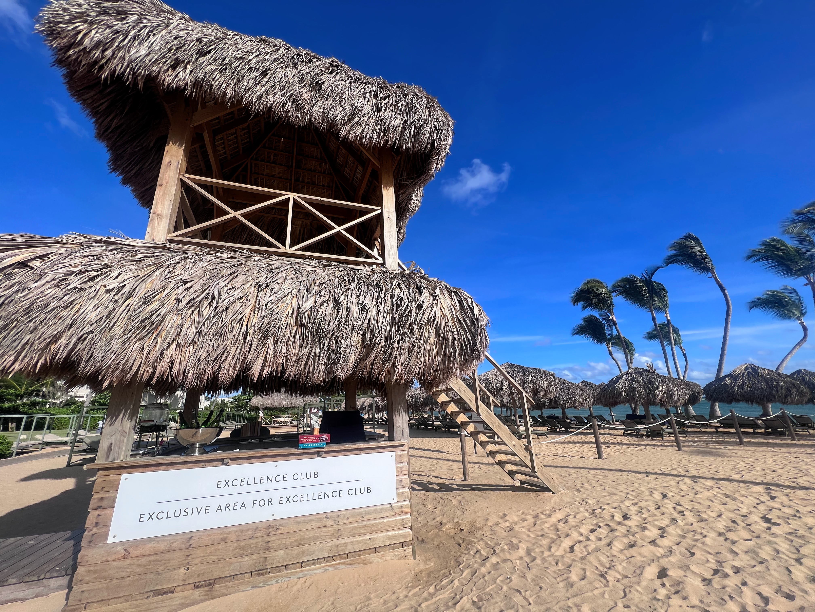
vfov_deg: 89.9
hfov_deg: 106.2
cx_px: 408
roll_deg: +2.5
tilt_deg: +17.5
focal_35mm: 13
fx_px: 306
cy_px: 306
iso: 32
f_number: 1.8
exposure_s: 1/2137
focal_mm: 1.57
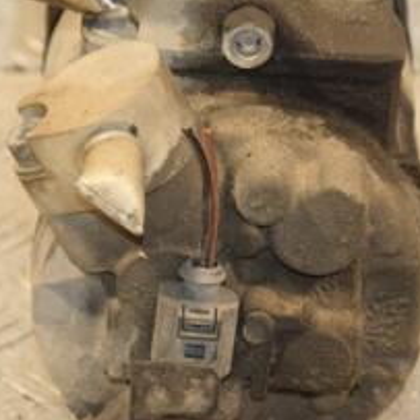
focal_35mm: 301
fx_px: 4132
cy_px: 209
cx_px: 176
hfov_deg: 5.8
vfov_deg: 5.8
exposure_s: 1/125
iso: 800
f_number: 5.3
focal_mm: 80
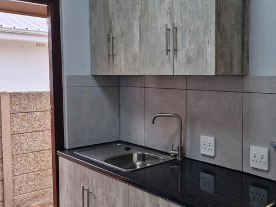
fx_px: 295
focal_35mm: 37
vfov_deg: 38.6
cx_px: 221
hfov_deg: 47.4
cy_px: 93
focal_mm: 5.54
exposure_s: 1/180
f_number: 1.8
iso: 100
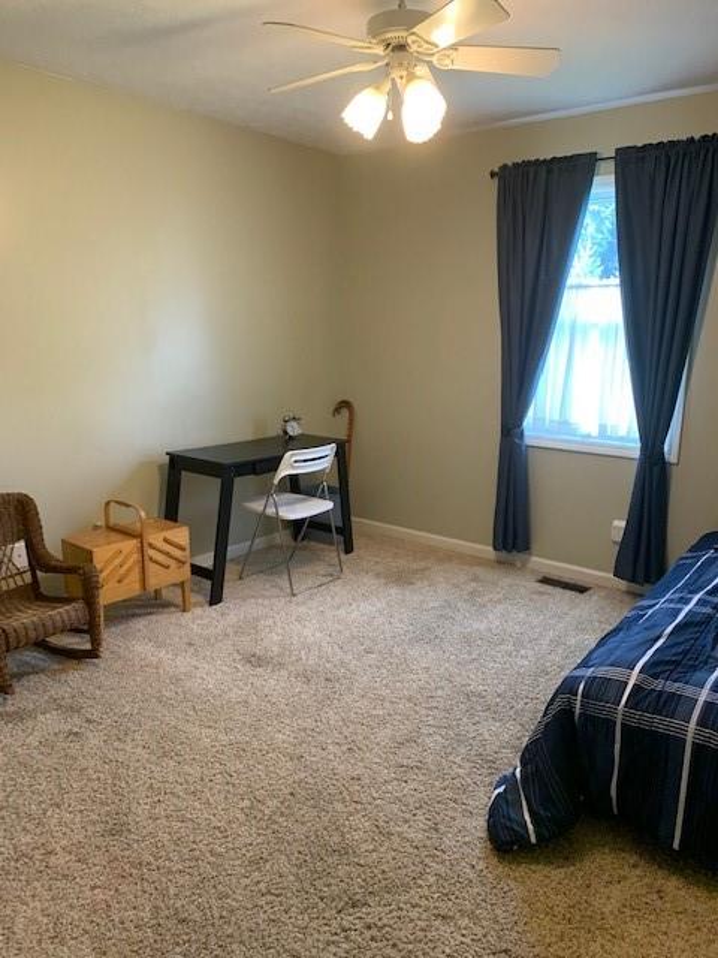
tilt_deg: -10.9
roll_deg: -0.3
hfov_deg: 53.1
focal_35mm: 26
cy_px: 479
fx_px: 719
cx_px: 359
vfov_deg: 67.3
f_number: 1.8
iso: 320
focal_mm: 4.25
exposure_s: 1/60
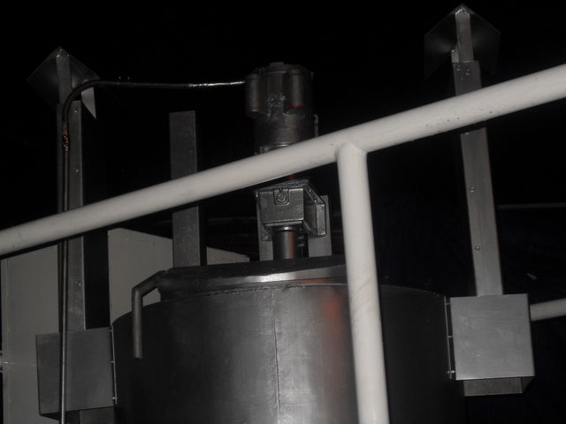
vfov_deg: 17.6
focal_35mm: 84
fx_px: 1373
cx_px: 283
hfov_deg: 23.3
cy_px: 212
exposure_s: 1/90
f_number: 4.4
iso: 160
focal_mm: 13.5
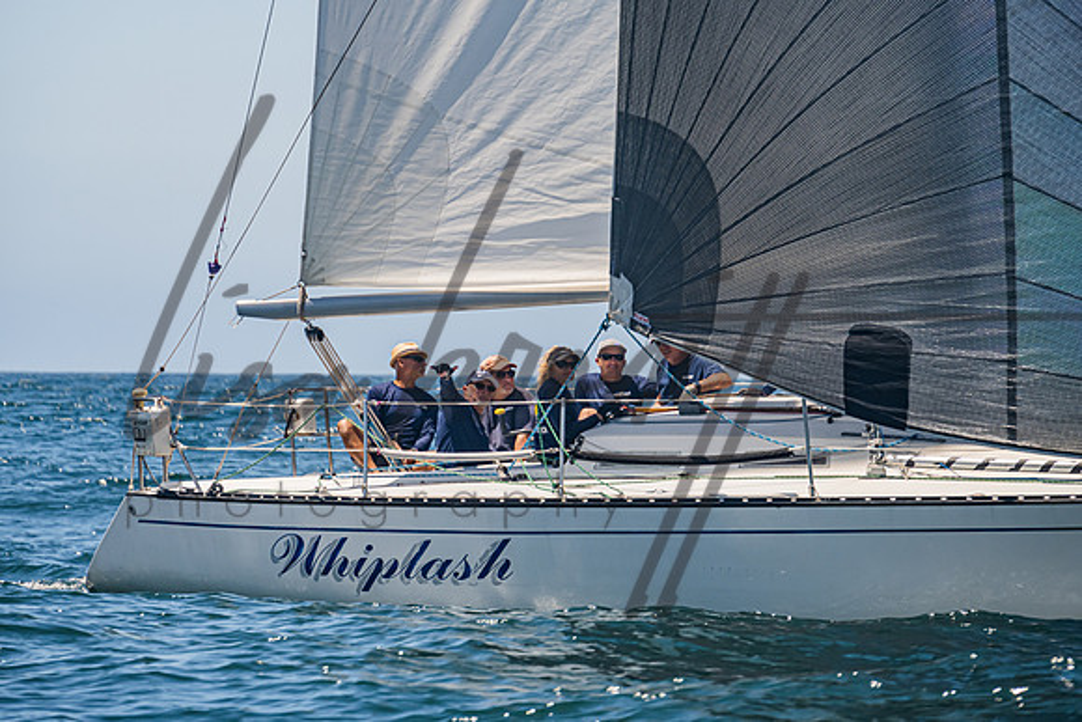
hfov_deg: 7.5
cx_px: 514
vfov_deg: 5.0
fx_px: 8263
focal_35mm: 275
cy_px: 254
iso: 250
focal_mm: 200
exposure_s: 1/800
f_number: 6.3
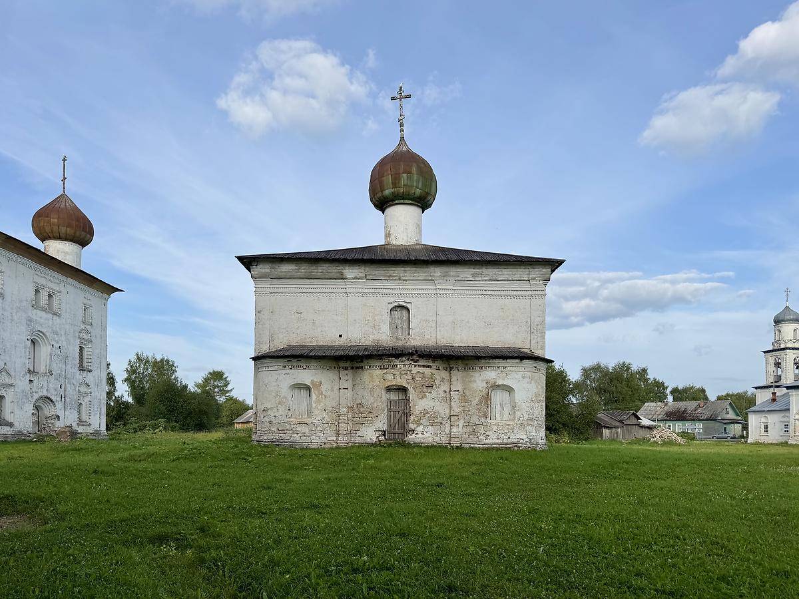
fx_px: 554
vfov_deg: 56.8
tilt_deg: +8.9
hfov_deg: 71.6
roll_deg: +0.3
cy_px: 300
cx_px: 400
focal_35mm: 24
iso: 80
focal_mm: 6.76
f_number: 1.78
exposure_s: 1/3247
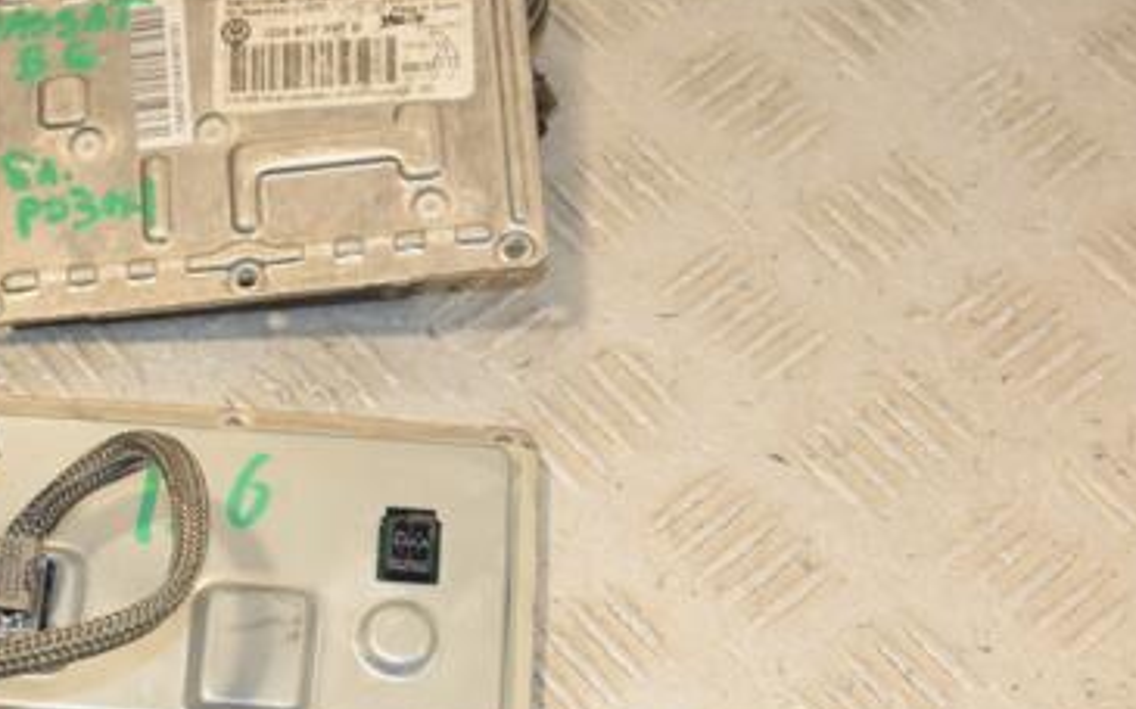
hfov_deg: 23.3
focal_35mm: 88
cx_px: 243
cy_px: 379
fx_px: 2719
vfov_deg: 14.9
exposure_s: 1/200
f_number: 8
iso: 800
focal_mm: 35
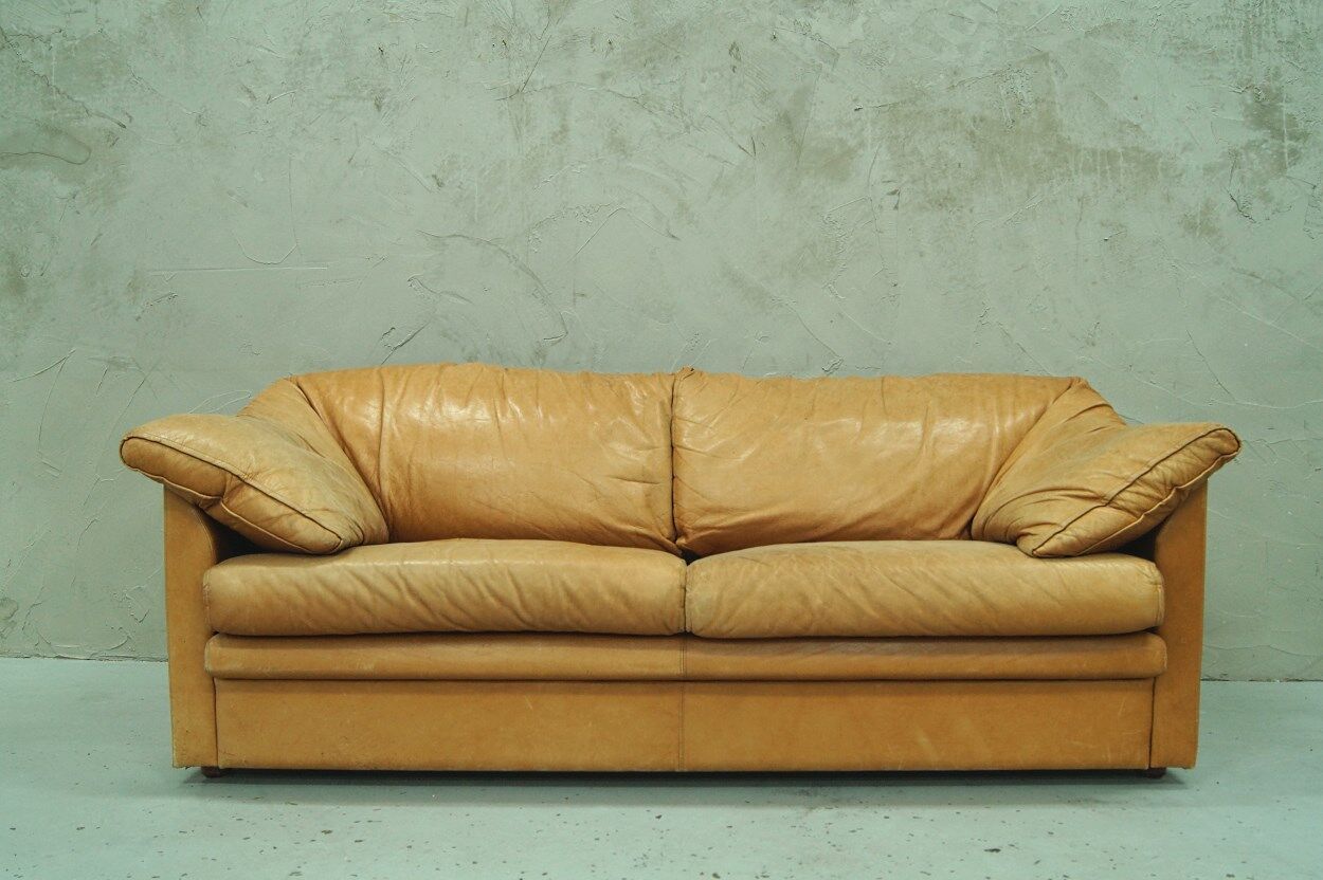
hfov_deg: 53.2
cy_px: 440
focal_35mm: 36
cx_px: 662
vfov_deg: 36.8
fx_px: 1322
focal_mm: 24
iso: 400
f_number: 7.1
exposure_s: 1/13
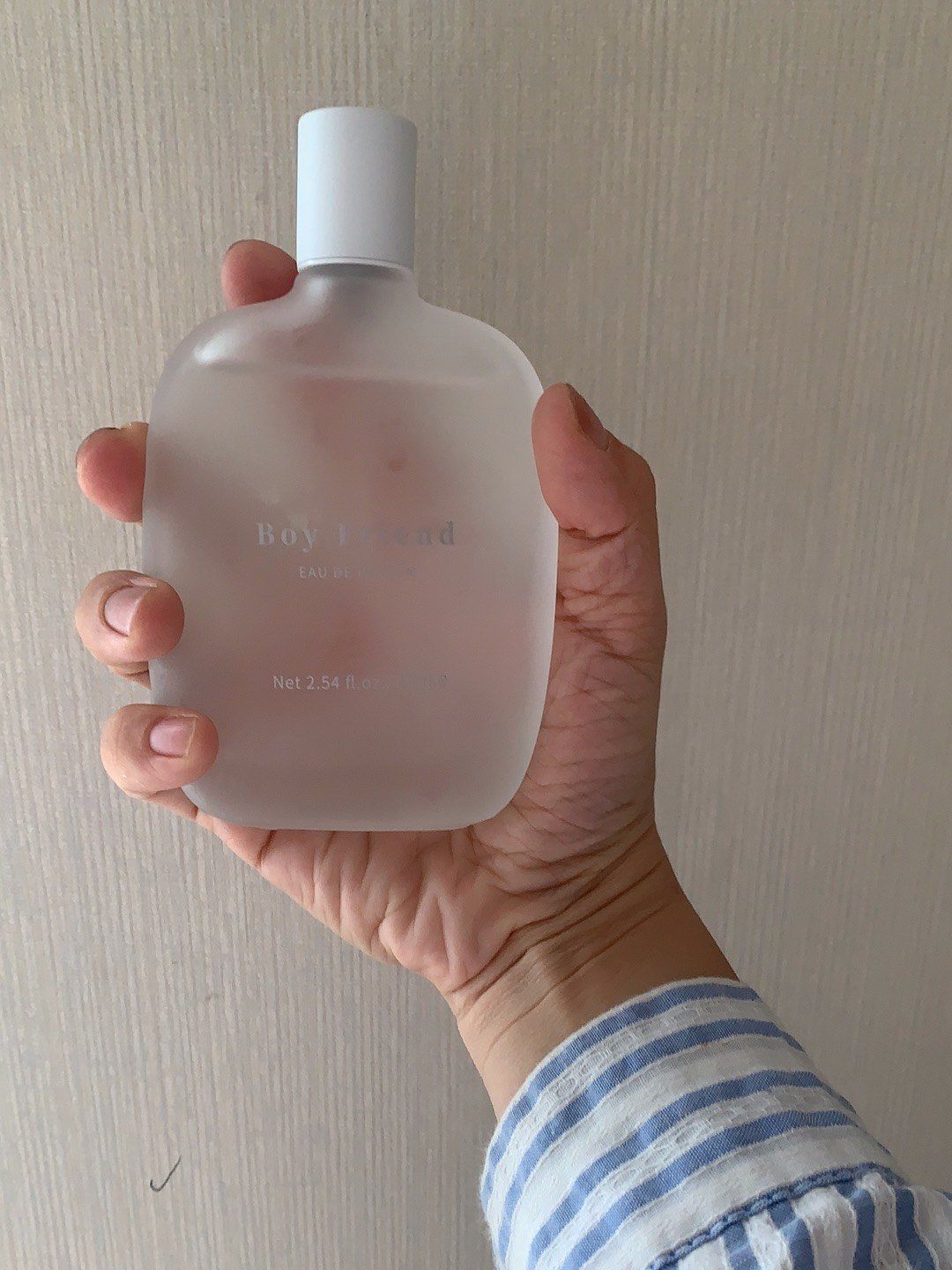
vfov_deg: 60.0
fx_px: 1100
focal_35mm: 30
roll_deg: -1.8
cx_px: 476
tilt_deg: -22.9
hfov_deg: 46.8
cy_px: 635
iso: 50
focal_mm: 4.25
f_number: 1.8
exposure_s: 1/60
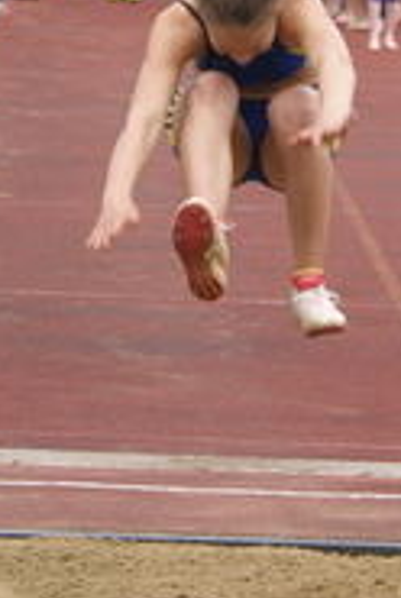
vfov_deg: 7.8
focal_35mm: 263
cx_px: 286
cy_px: -16
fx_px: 4378
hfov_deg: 5.2
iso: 100
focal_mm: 60
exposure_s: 1/250
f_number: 6.3
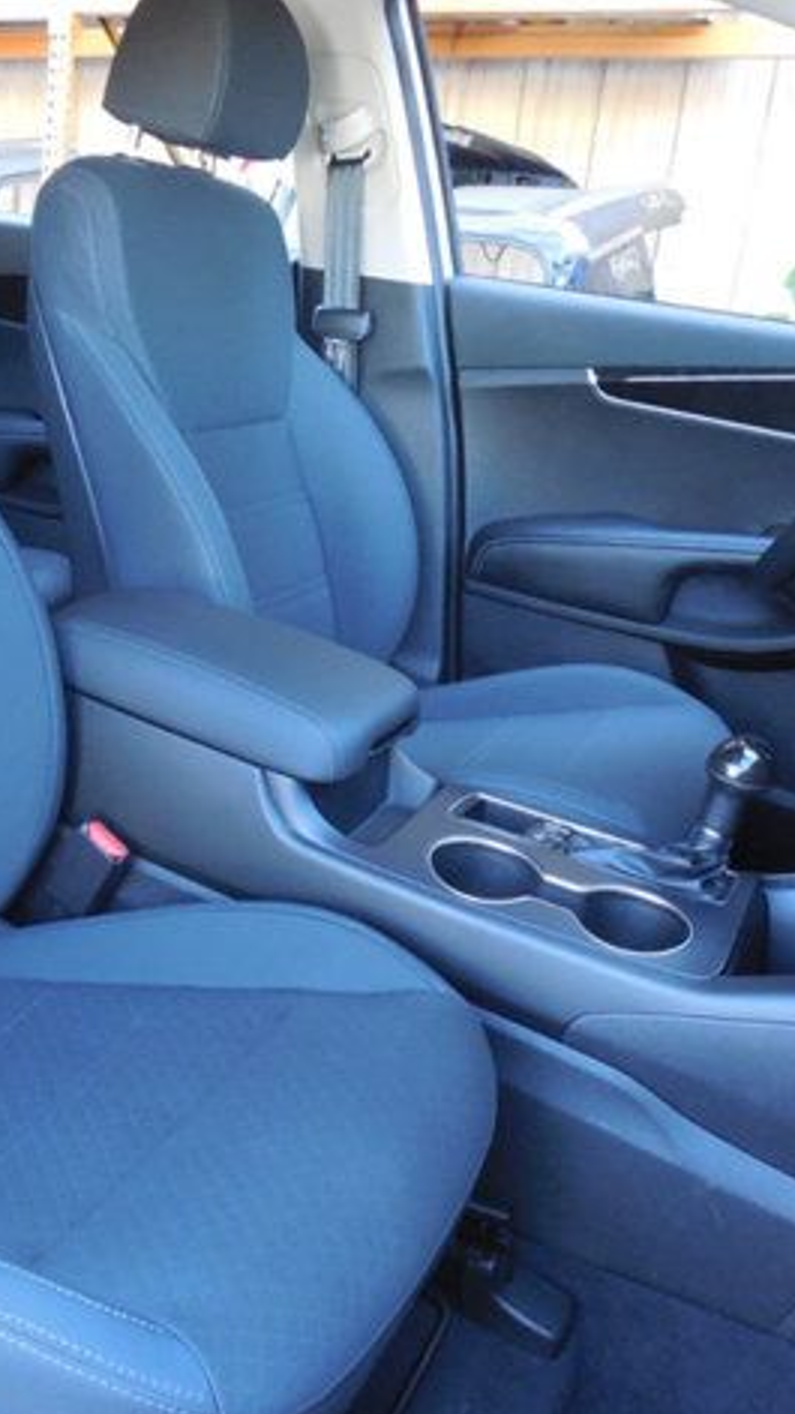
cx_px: 177
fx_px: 1386
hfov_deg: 31.3
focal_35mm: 37
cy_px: 718
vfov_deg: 54.0
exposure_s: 1/30
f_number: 3.3
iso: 400
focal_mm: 4.5
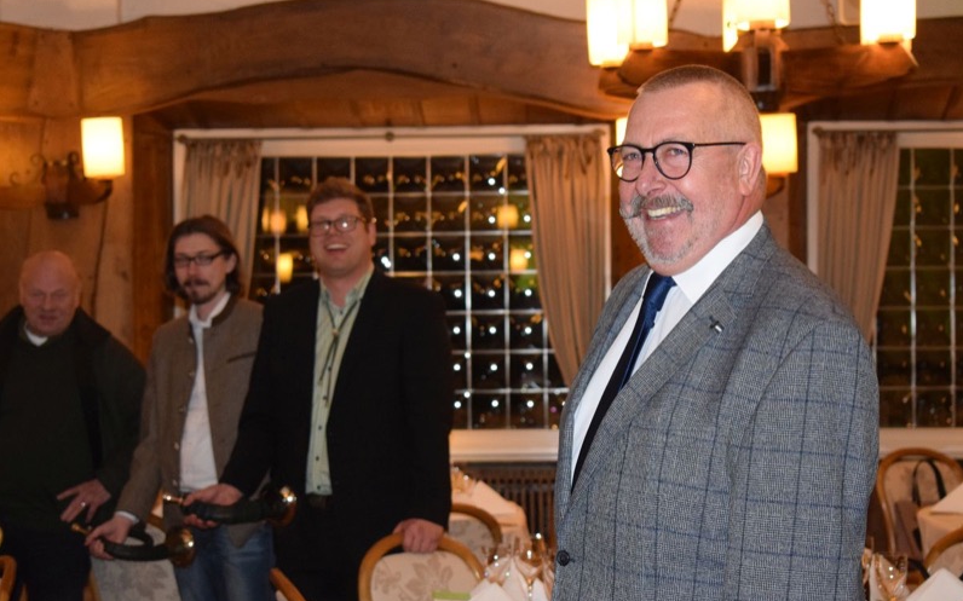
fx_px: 2217
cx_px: 482
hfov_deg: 24.5
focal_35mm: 85
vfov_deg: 15.4
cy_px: 309
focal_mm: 55
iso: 3200
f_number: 5.6
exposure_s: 1/60
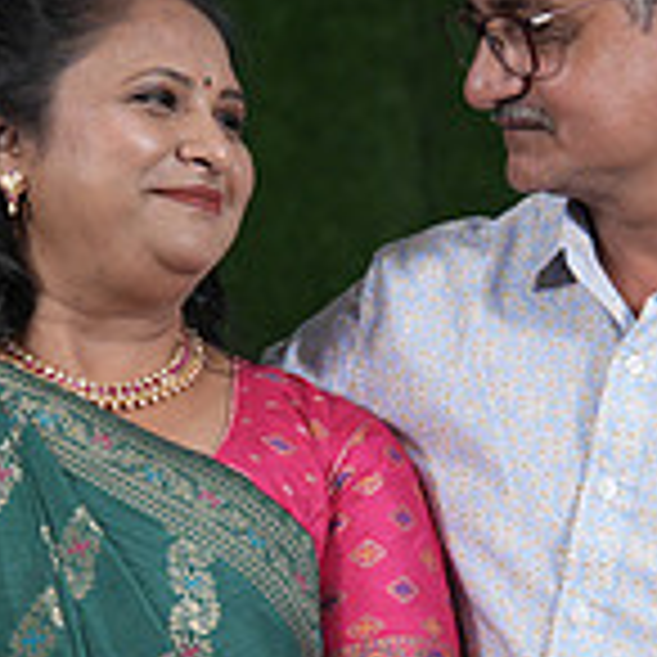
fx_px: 3779
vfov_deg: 9.9
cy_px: 533
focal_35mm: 176
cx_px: 382
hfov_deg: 9.9
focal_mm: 52
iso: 1000
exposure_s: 1/400
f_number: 2.5
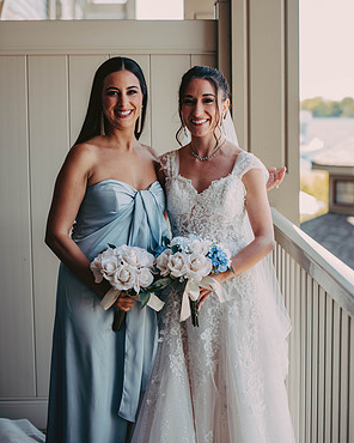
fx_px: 1048
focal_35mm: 80
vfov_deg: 23.8
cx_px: 177
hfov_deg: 19.2
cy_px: 207
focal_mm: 70
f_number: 2.8
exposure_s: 1/320
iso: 320
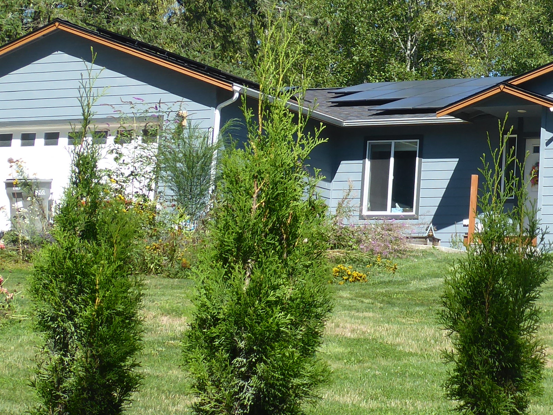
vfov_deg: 10.4
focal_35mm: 142
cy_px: 126
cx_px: 437
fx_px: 2268
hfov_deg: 13.8
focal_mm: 9.6
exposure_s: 1/320
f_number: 4.1
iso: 80
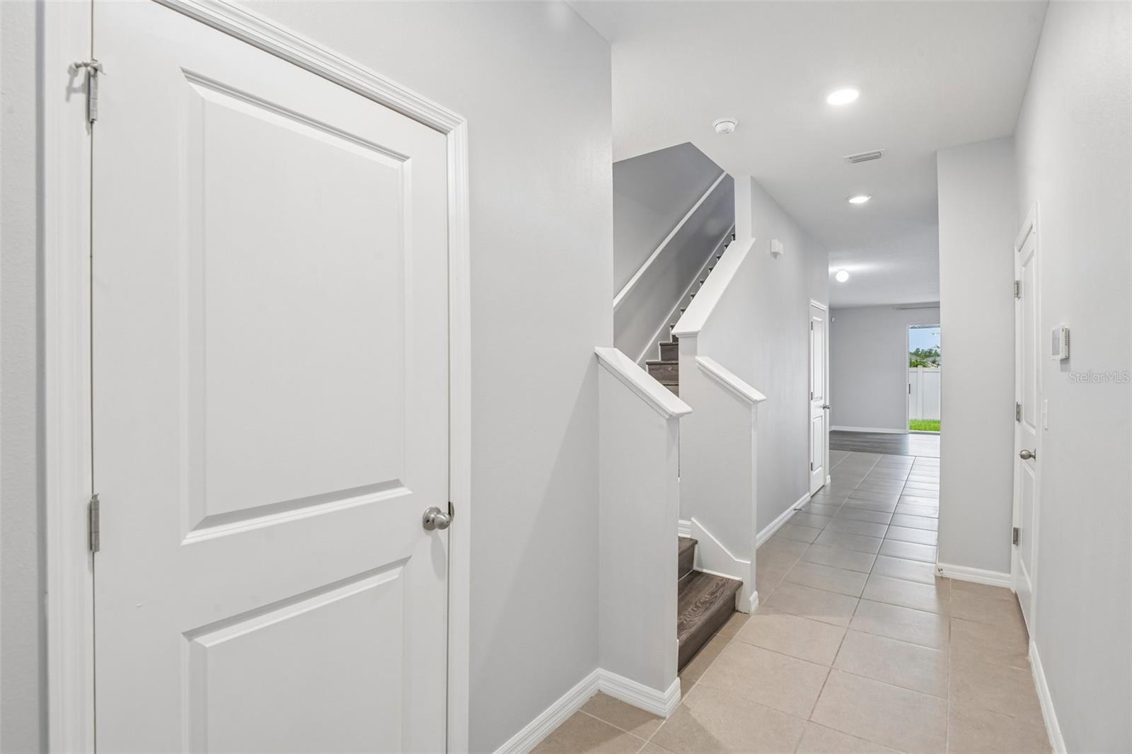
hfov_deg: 96.7
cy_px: 377
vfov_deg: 73.7
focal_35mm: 16
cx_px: 566
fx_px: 503
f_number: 8
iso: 400
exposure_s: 1/10
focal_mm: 16
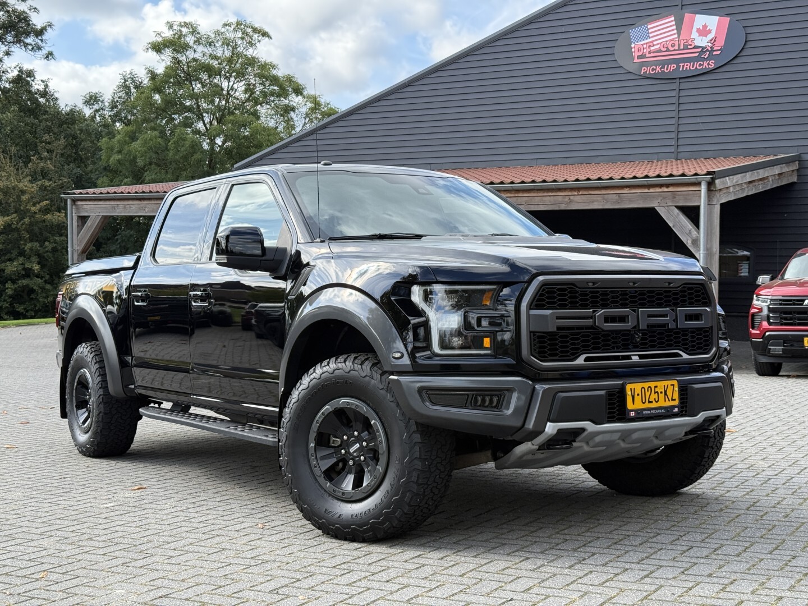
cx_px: 404
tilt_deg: -2.2
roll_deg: -0.6
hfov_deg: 39.7
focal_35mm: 48
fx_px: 1120
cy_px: 303
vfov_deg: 30.3
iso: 64
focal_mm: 6.76
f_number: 1.78
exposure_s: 1/1185
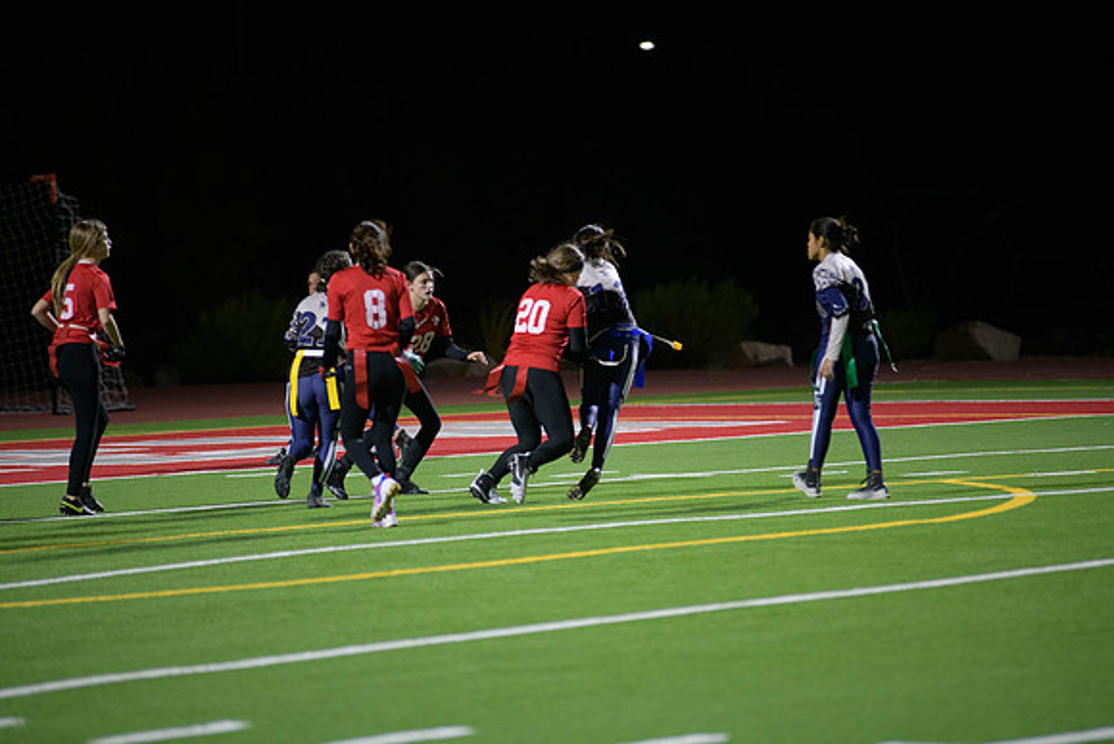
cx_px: 557
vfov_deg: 7.6
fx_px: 5571
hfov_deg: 11.4
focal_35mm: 180
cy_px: 372
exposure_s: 1/640
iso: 3600
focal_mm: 180
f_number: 2.8
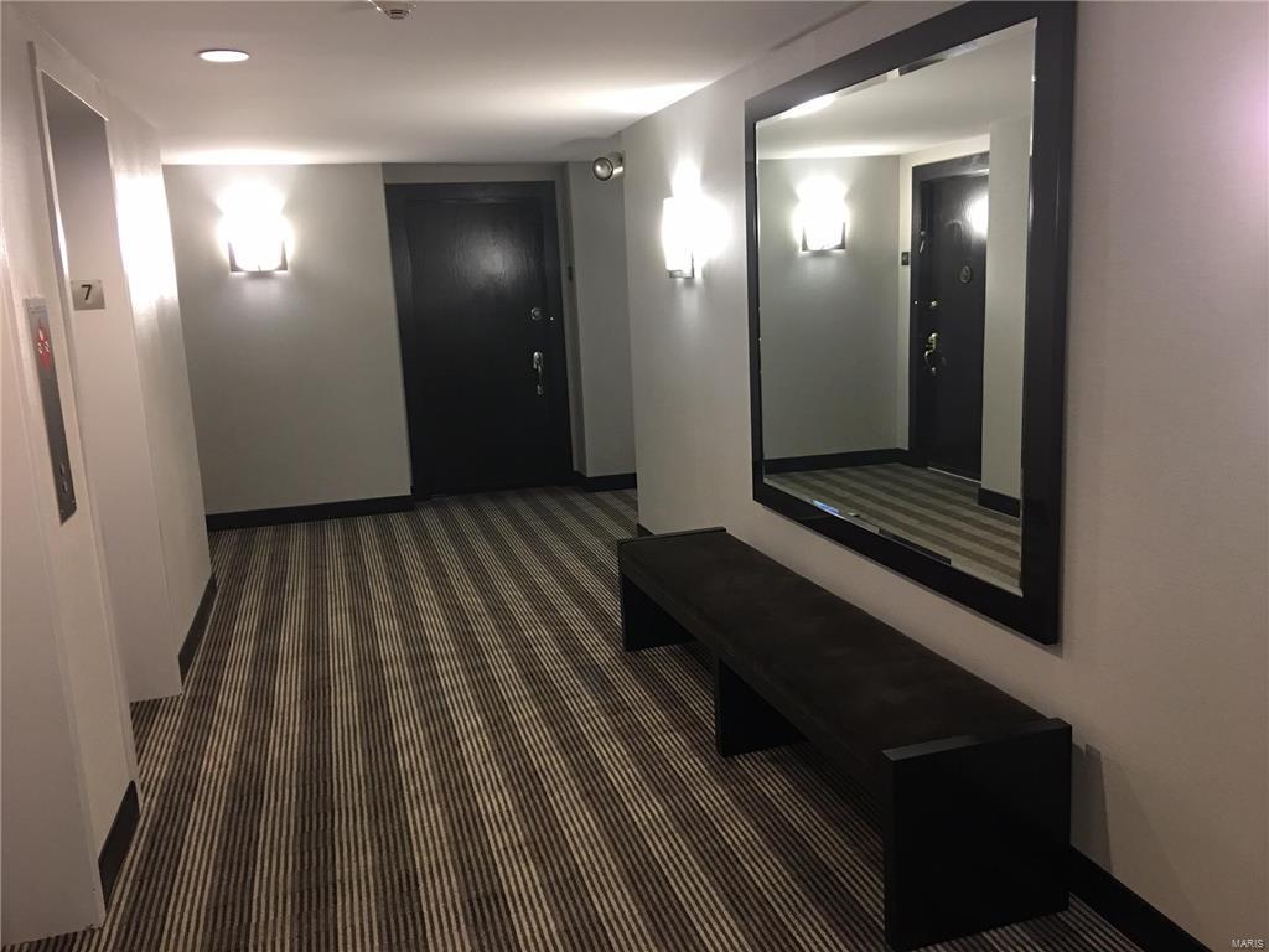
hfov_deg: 61.7
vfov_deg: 48.2
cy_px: 476
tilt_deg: -9.9
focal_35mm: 29
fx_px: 1063
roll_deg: +2.9
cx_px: 634
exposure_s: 1/15
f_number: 2.2
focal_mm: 4.15
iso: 80
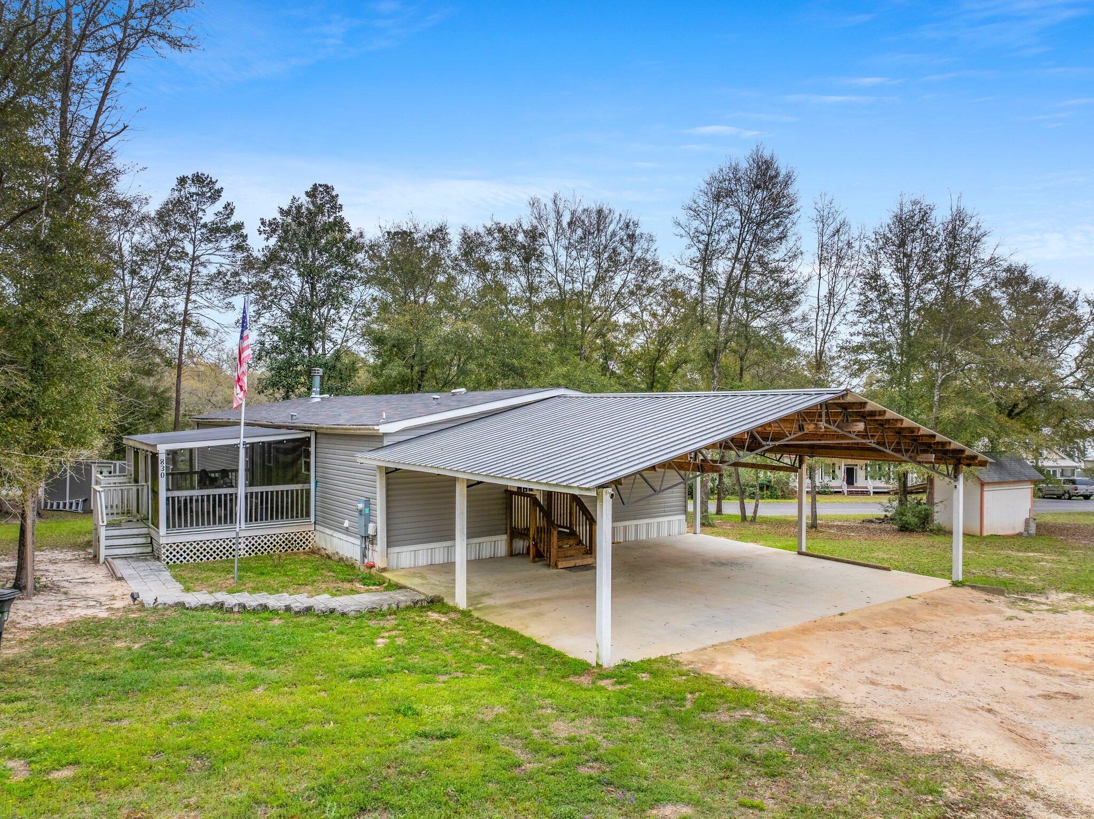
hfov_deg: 71.6
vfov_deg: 56.8
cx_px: 547
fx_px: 758
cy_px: 410
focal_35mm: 24
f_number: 2.8
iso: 180
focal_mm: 12.29
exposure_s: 1/3200
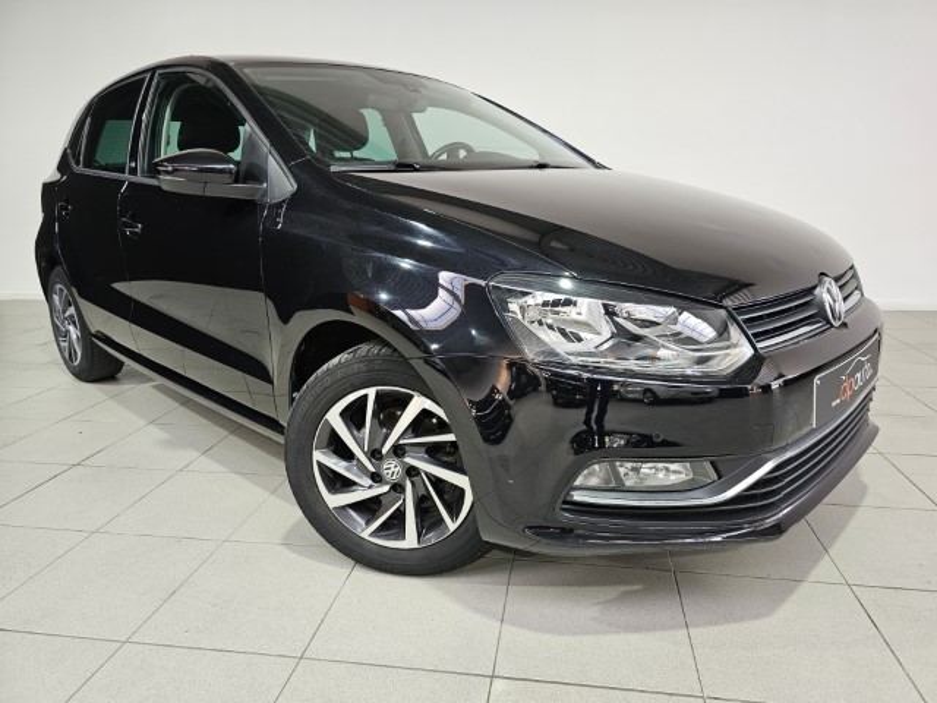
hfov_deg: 73.9
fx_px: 623
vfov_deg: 58.9
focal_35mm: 23
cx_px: 468
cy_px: 352
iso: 160
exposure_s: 1/180
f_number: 1.7
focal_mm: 6.3
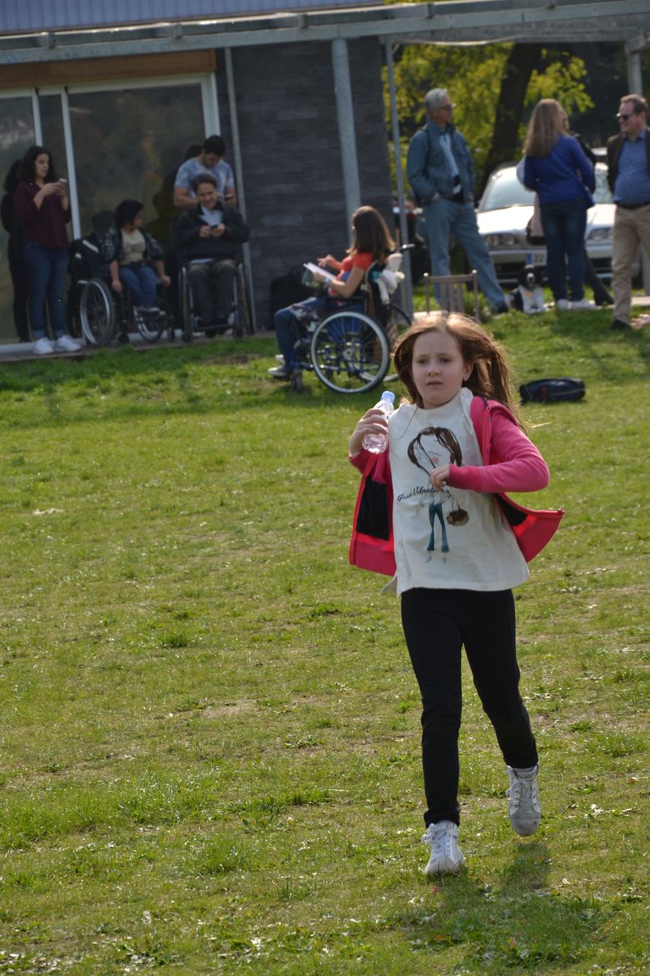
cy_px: 488
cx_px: 325
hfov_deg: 8.7
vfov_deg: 13.0
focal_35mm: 158
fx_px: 4266
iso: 100
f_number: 7.1
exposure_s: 1/200
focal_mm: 105
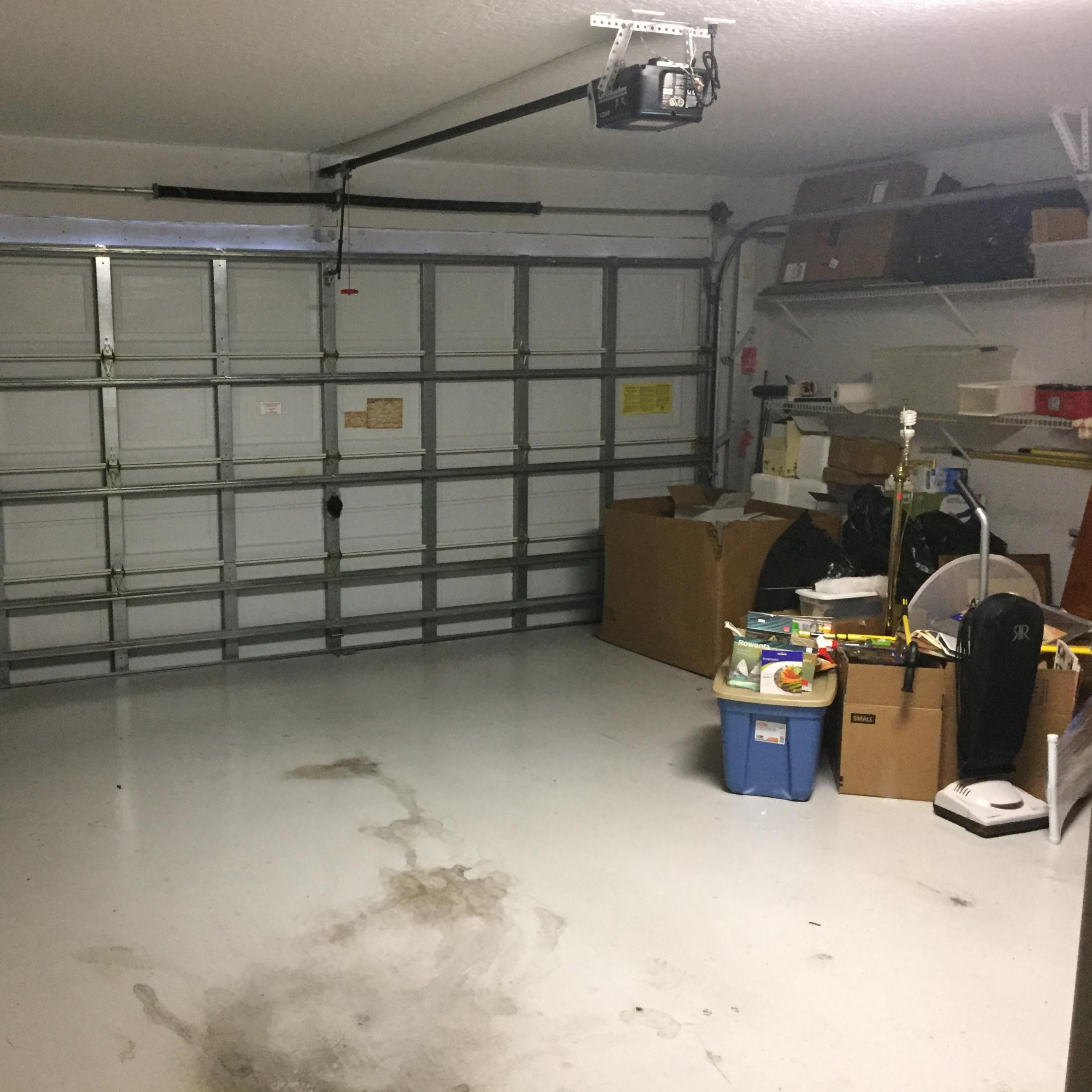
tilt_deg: -8.7
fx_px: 1249
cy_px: 538
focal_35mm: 35
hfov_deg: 46.7
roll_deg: -0.5
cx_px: 389
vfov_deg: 47.2
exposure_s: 1/20
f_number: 2.2
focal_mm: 4.15
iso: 250
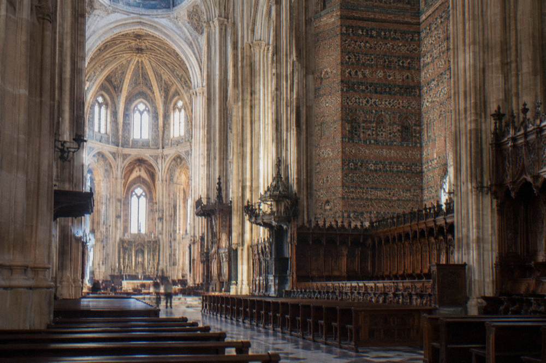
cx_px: 273
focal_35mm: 35
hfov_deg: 54.5
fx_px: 531
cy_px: 182
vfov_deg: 37.8
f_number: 7.1
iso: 640
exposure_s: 1/400
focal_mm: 35
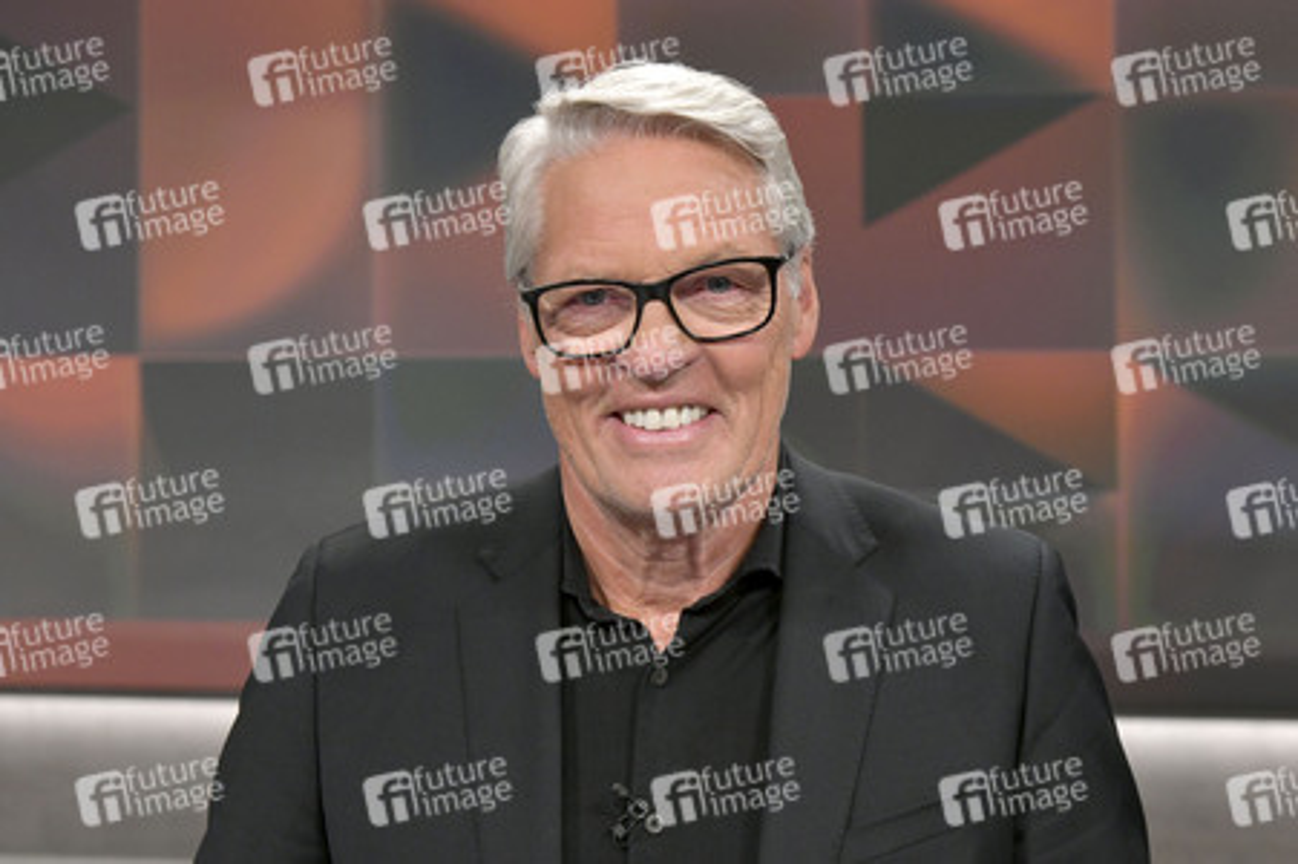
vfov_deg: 27.0
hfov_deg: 39.6
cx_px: 649
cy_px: 432
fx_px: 1801
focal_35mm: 50
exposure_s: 1/200
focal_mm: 50
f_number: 6.3
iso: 2500
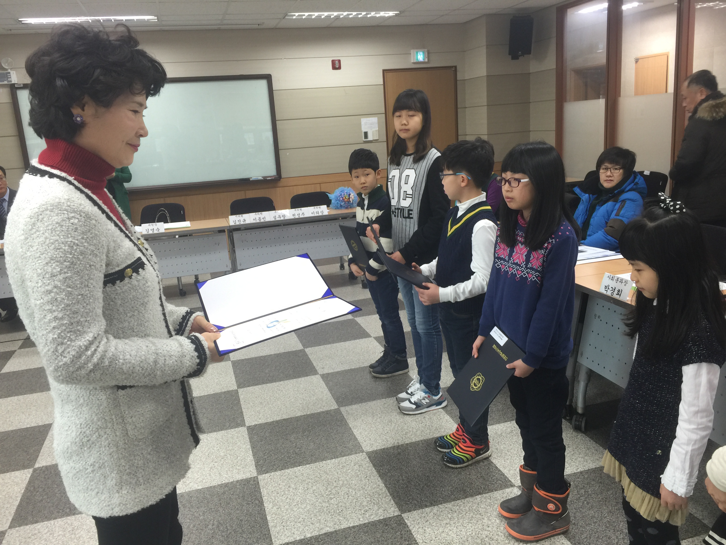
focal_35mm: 29
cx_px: 363
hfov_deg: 61.7
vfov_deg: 48.2
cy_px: 272
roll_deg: +3.7
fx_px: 608
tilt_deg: -13.8
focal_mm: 4.15
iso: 32
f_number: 2.2
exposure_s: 1/15
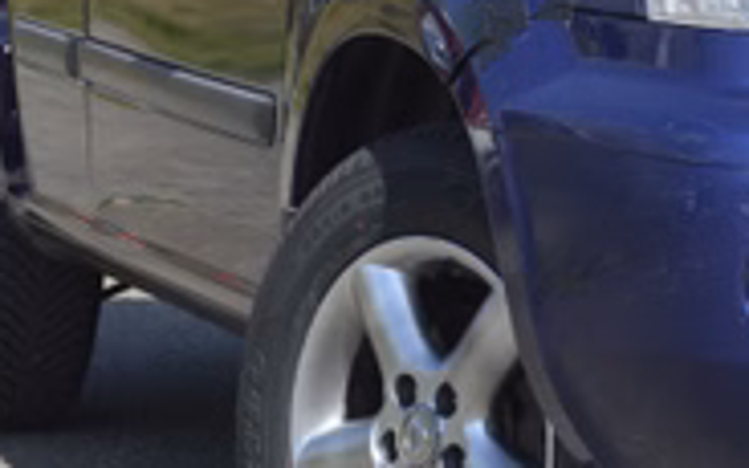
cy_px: 130
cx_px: 928
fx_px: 4348
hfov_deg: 9.7
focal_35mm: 213
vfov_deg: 6.2
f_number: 9
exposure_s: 1/320
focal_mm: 40
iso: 100
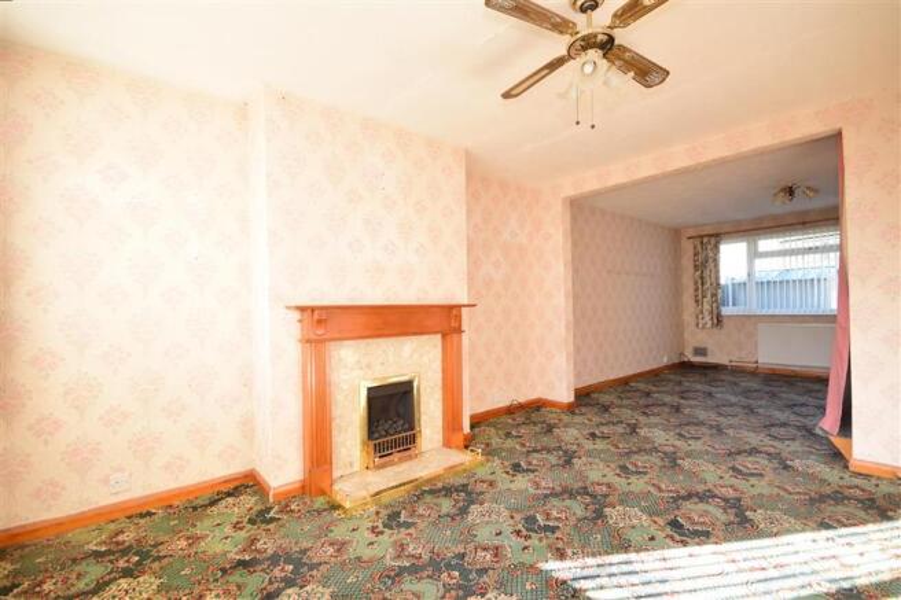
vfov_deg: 77.3
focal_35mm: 15
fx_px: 375
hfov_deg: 100.4
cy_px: 300
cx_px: 450
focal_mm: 10
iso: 400
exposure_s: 1/40
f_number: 9
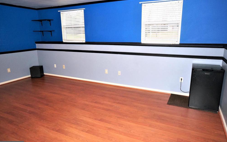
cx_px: 115
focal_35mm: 25
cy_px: 72
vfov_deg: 49.2
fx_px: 155
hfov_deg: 72.6
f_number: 4
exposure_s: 1/160
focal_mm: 16
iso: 800
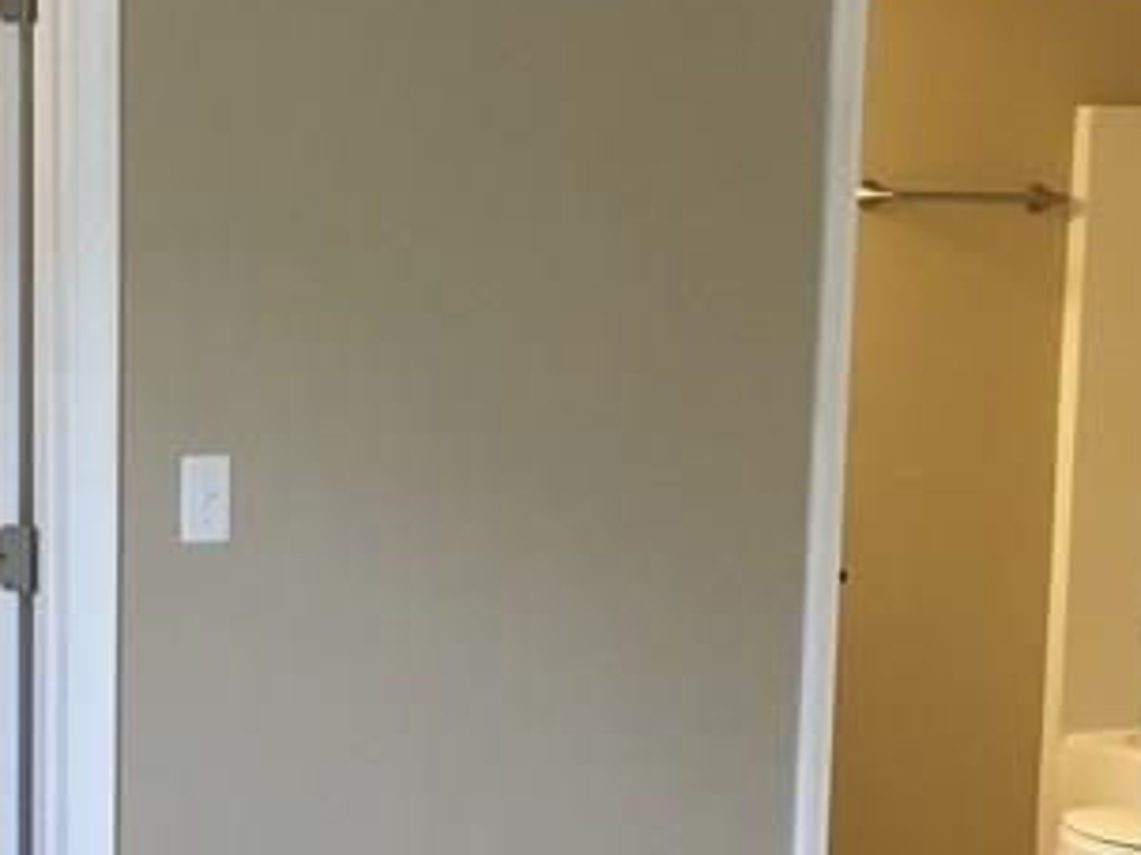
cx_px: 441
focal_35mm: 98
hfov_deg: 20.0
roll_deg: -1.4
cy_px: 795
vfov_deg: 14.9
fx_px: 3229
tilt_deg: -9.4
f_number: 2.2
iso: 50
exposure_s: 1/30
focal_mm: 4.15
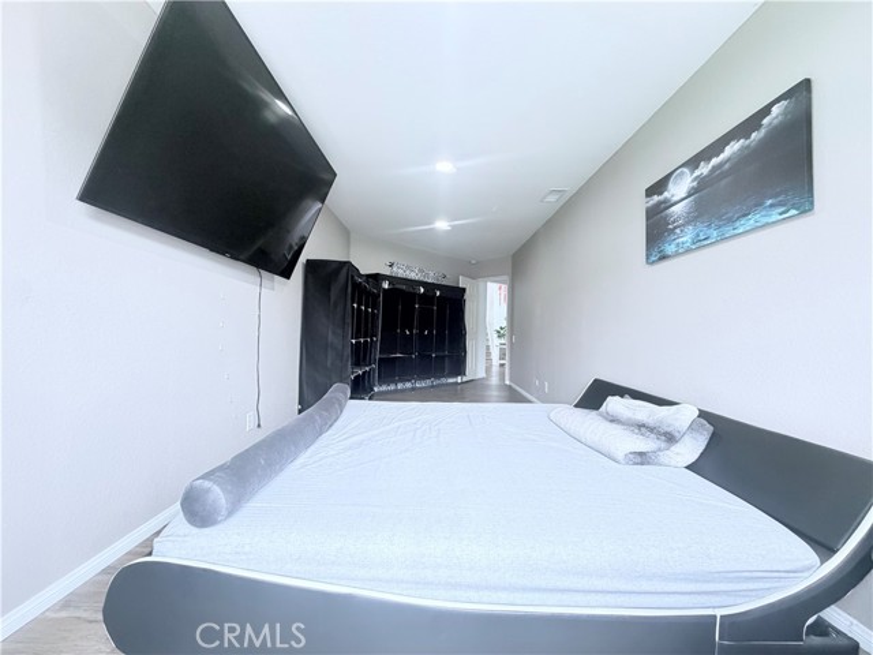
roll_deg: -0.3
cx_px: 436
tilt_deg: +0.1
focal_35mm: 14
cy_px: 328
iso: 400
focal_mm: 2.22
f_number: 2.2
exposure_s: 1/60
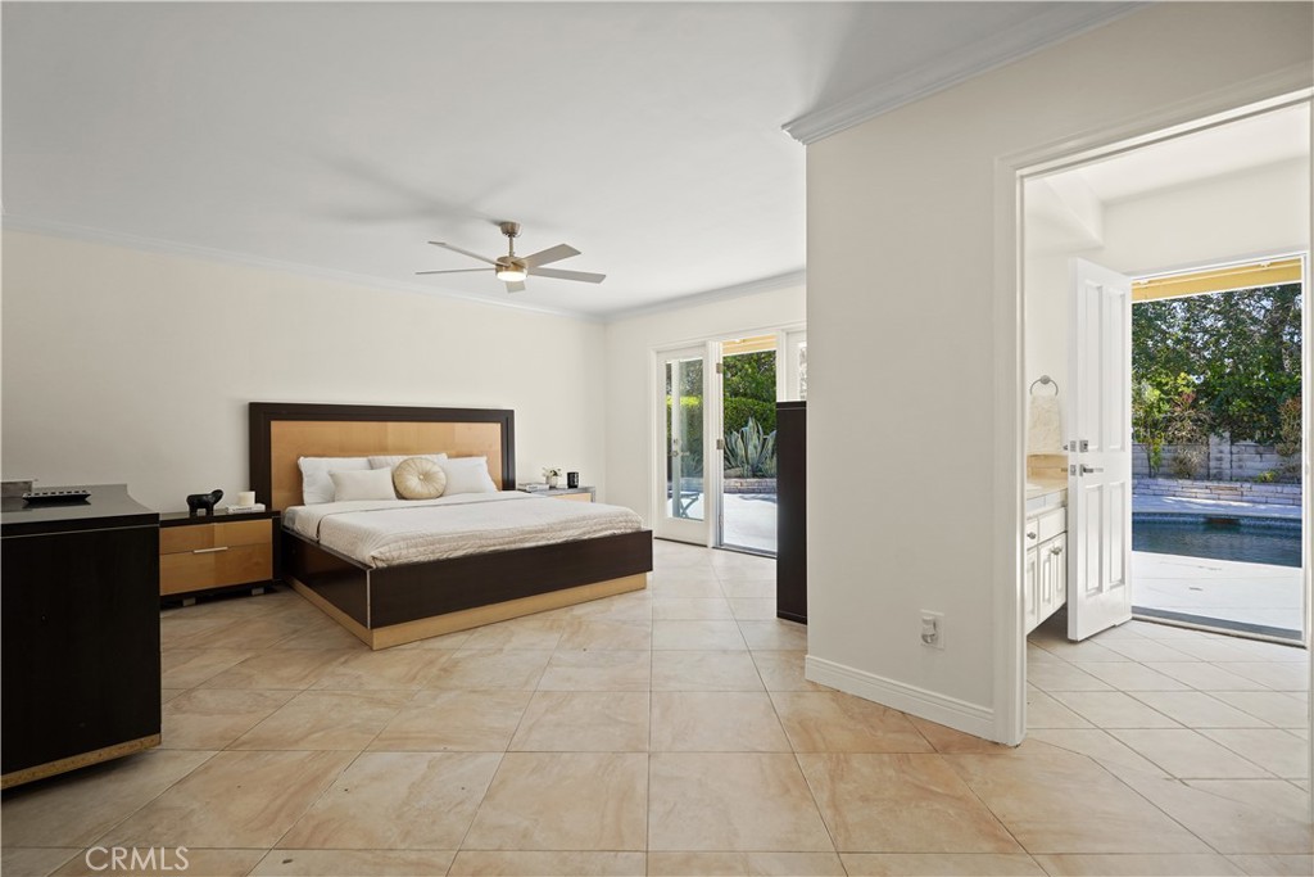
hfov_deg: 96.7
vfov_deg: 73.8
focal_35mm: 16
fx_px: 584
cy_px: 438
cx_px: 657
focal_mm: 16
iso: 125
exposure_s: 1/50
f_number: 5
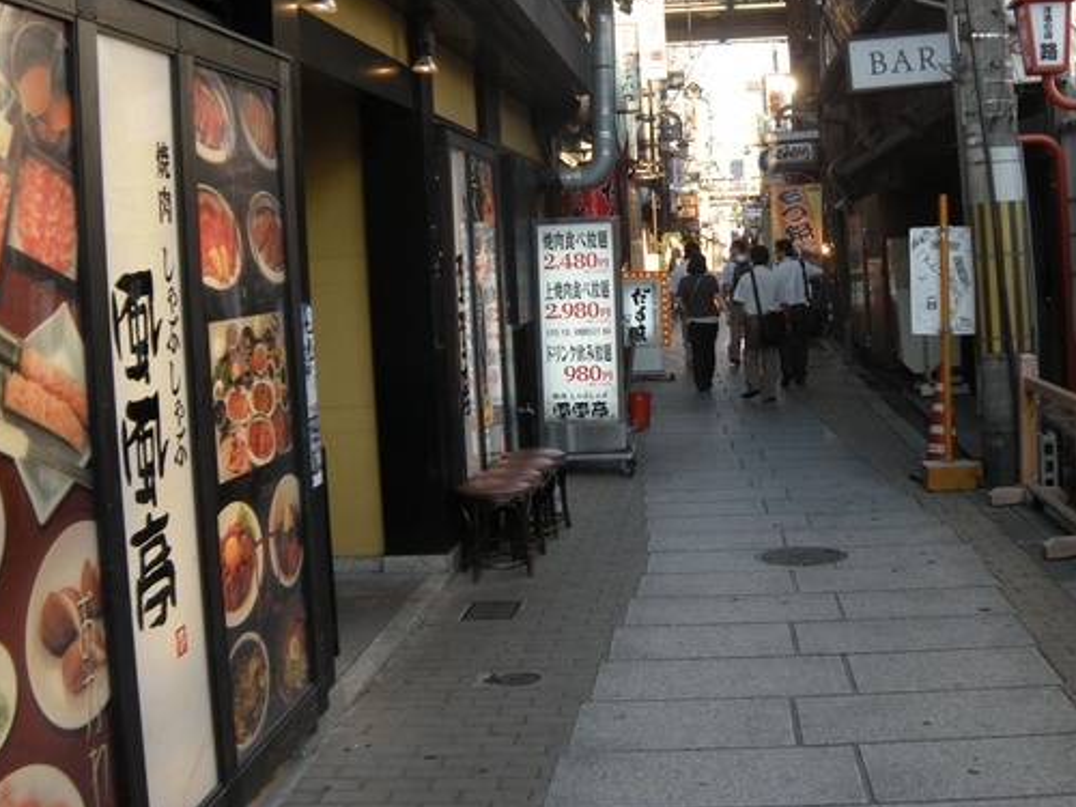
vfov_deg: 29.5
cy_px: 277
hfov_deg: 38.9
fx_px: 1523
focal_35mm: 49
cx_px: 557
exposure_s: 1/91.5
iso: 64
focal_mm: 5.9
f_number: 3.8
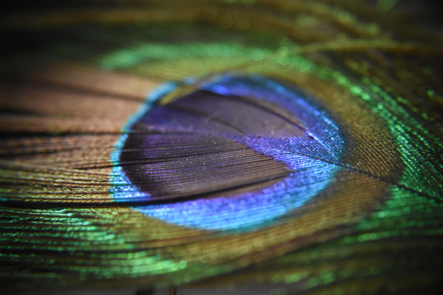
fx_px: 517
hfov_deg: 46.4
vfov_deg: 31.9
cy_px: 148
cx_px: 222
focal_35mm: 42
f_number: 3.3
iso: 2800
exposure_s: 1/60
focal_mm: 28
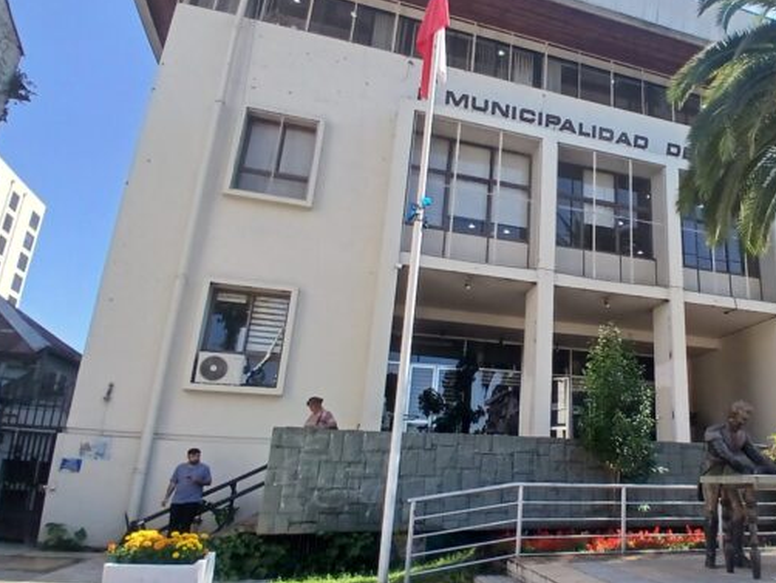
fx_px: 583
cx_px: 573
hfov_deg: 63.7
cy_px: 288
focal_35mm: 26
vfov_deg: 53.1
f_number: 2.2
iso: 50
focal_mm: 1.4
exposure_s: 1/577
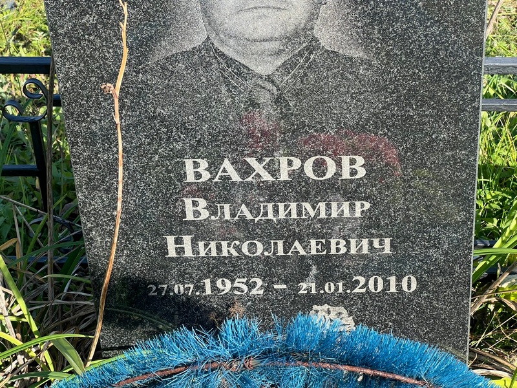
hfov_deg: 25.3
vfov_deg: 19.1
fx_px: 1150
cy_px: 194
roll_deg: +4.1
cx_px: 258
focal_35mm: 77
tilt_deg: -33.2
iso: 32
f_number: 2.8
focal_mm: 9
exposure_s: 1/295
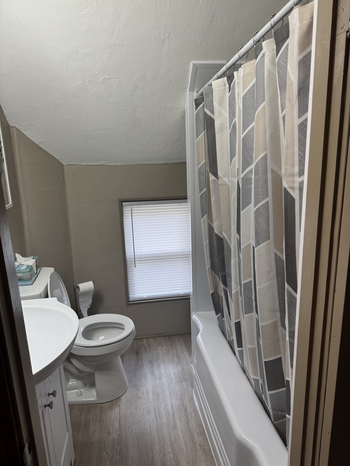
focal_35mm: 24
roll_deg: +1.7
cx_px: 175
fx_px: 324
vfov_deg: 71.6
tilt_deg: -13.9
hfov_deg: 56.8
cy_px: 233
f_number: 1.78
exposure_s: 1/120
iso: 160
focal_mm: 6.76
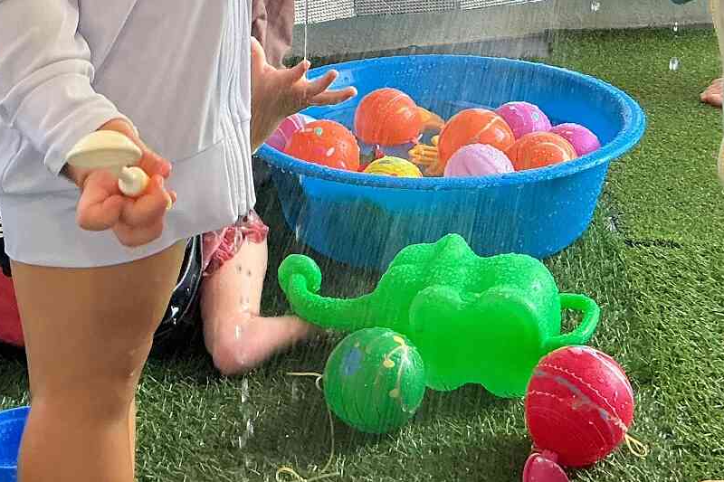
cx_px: 394
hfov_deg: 26.6
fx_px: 1528
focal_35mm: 76
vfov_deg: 17.1
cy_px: -113
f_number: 1.8
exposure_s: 1/120
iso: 50
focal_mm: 3
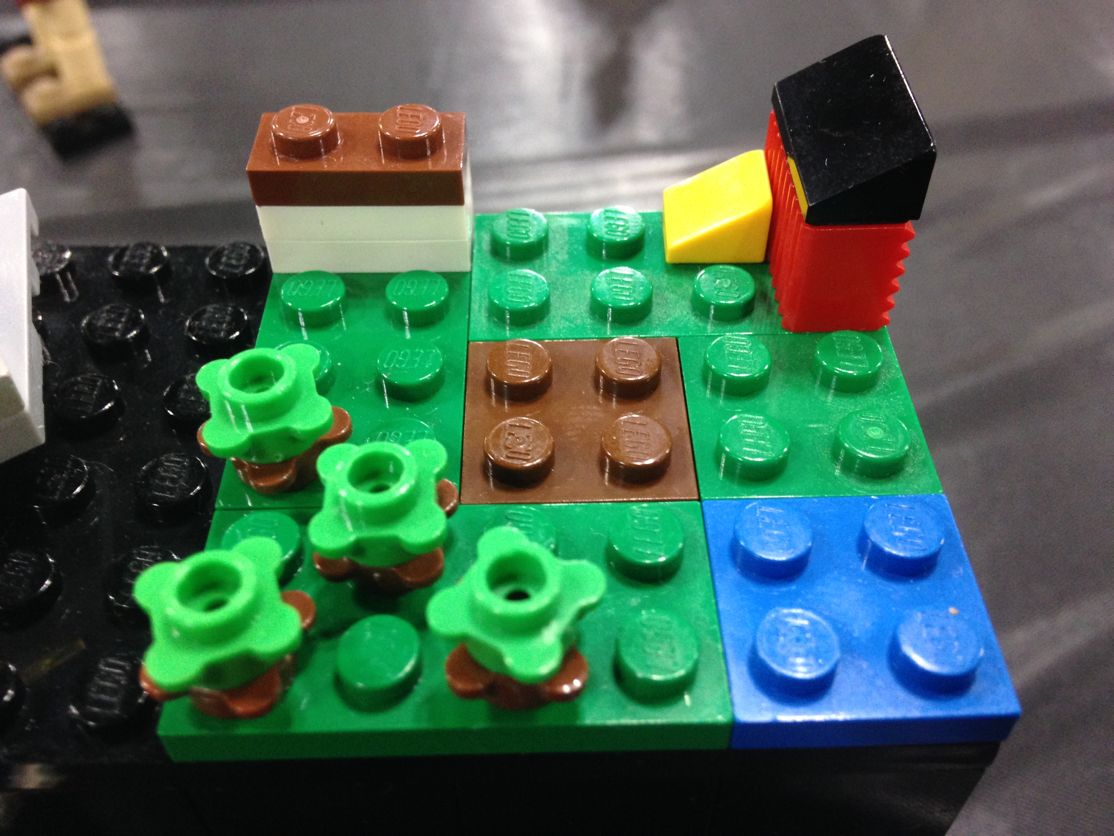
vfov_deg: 42.9
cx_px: 557
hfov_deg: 55.4
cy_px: 418
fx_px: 1062
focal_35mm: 33
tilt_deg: -47.4
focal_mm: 4.12
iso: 250
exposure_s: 1/20
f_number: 2.4
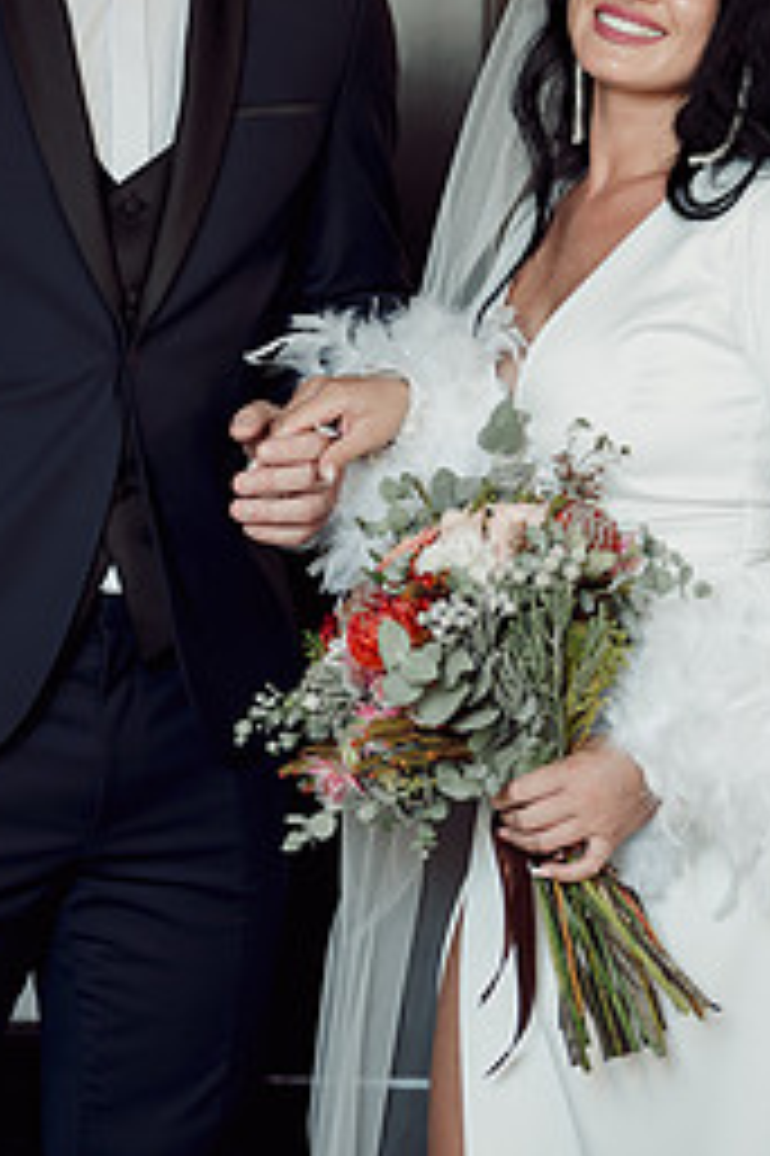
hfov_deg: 11.3
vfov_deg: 16.8
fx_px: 3887
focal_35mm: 121
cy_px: 243
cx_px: 452
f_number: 2.8
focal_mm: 46
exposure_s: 1/100
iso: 640
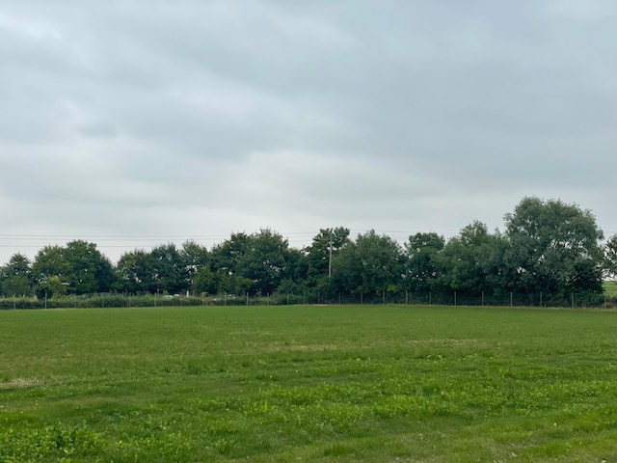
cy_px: 232
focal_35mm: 52
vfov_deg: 28.0
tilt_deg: +3.3
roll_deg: +0.3
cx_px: 308
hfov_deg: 36.8
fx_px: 927
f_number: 2
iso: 25
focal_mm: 6
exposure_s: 1/872
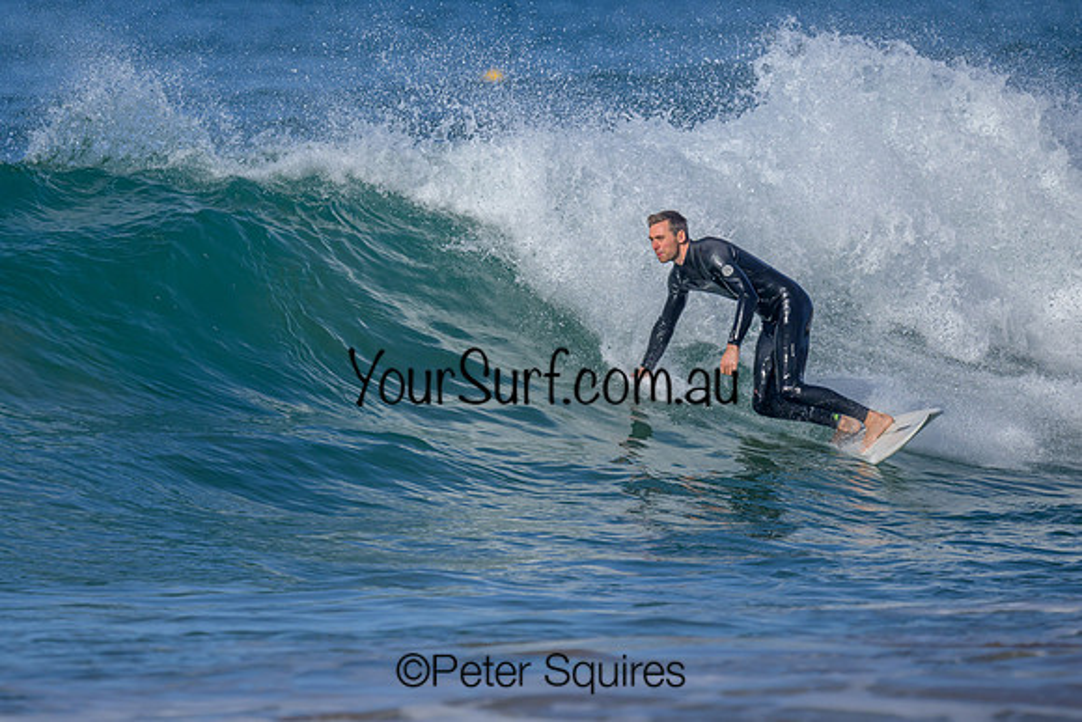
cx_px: 338
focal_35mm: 1101
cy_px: 313
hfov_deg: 1.9
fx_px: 33083
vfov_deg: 1.3
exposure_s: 1/2000
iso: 250
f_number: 6.3
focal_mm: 800
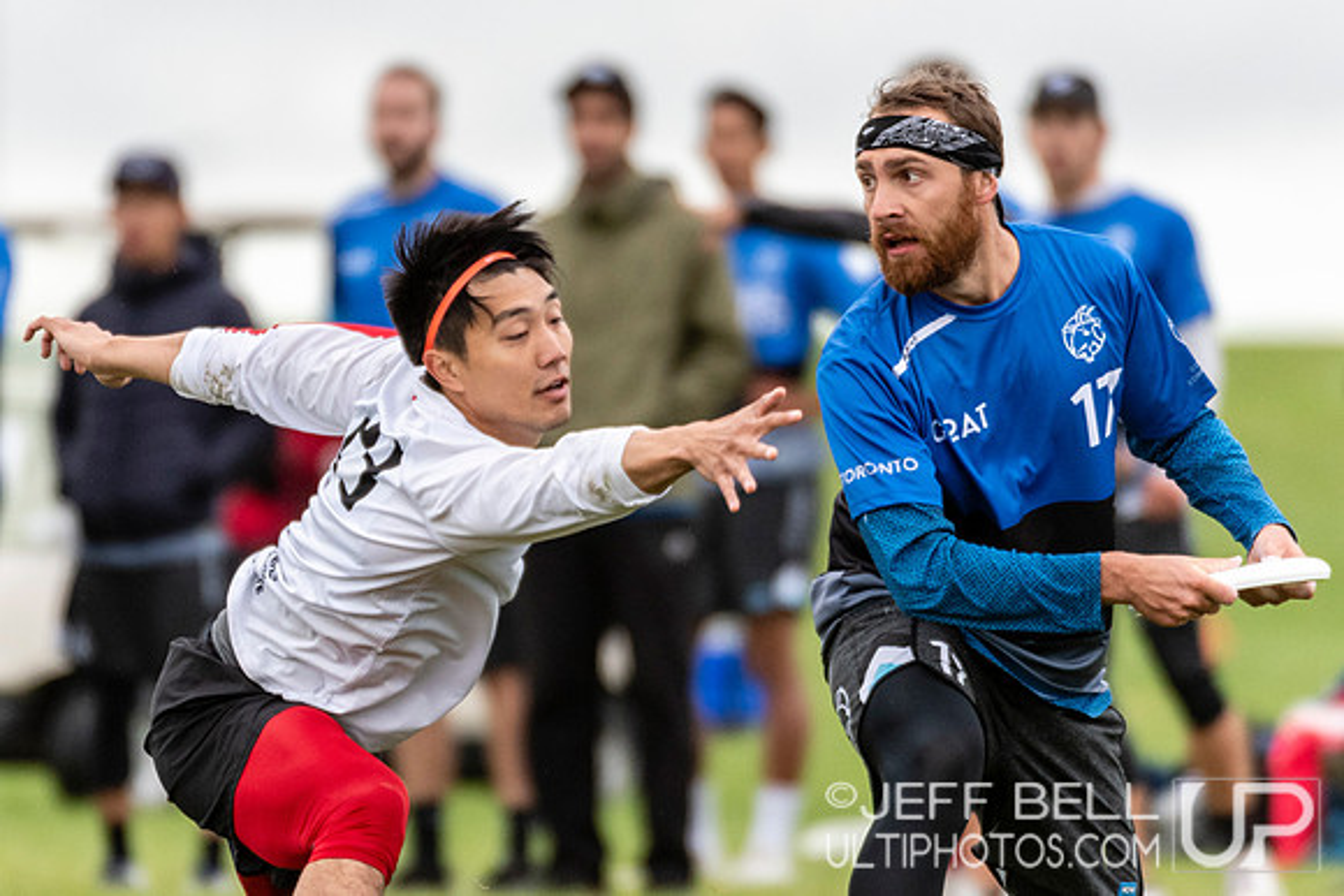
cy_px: 404
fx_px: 33189
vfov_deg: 1.5
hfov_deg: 2.3
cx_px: 559
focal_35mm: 889
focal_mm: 400
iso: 900
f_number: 4
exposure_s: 1/1250
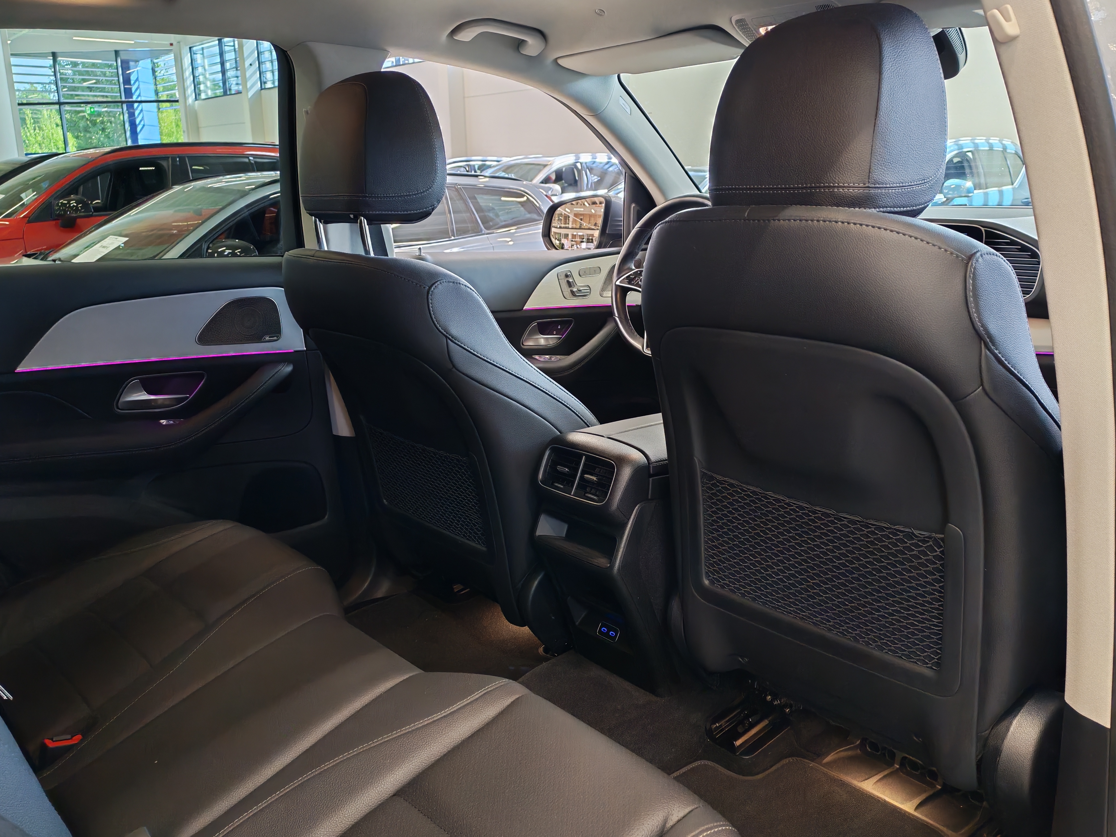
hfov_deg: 60.0
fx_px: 967
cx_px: 558
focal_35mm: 30
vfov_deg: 46.8
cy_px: 418
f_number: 1.9
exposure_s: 1/100
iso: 1000
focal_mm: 6.12
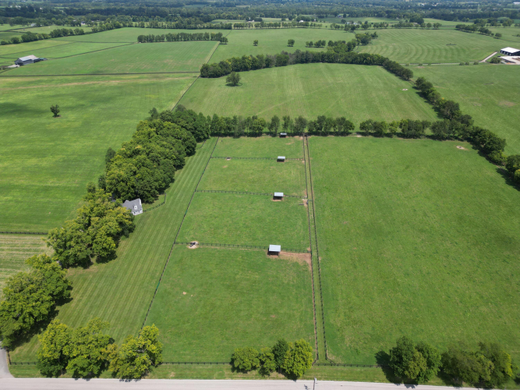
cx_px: 260
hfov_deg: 71.6
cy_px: 195
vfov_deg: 56.8
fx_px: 360
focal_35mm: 24
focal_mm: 6.72
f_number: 1.7
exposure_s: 1/2000
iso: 100
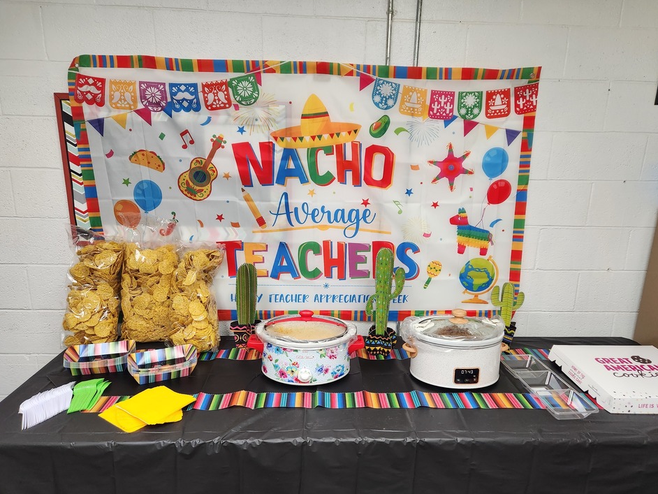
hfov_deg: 69.3
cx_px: 352
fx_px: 475
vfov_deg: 54.9
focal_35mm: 25
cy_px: 254
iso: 320
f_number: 1.8
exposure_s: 1/120
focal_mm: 5.4
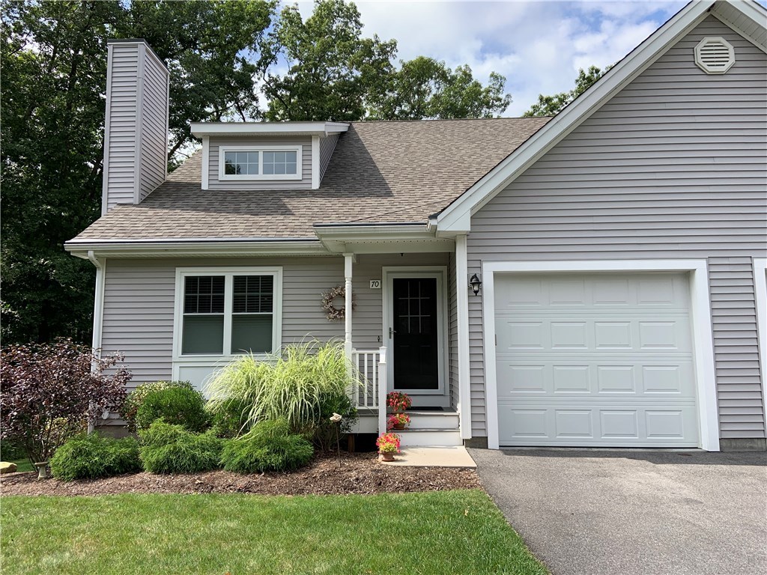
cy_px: 288
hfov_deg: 67.3
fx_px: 576
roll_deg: +0.4
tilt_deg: +7.0
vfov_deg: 53.1
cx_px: 384
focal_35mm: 26
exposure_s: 1/1100
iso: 25
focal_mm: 4.25
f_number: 1.8
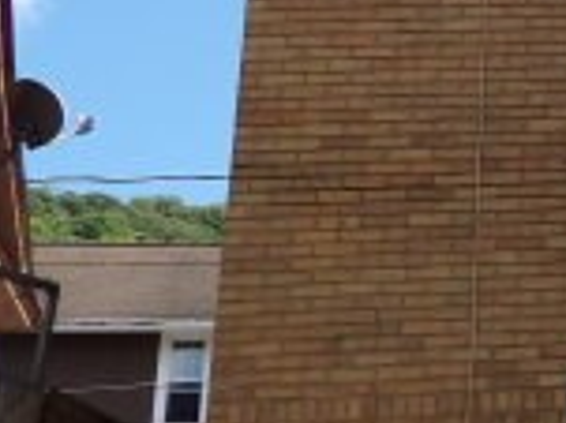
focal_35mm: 140
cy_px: -266
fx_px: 2287
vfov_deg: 10.1
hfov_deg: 12.8
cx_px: 1035
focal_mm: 5.9
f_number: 3.6
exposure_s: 1/491
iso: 100
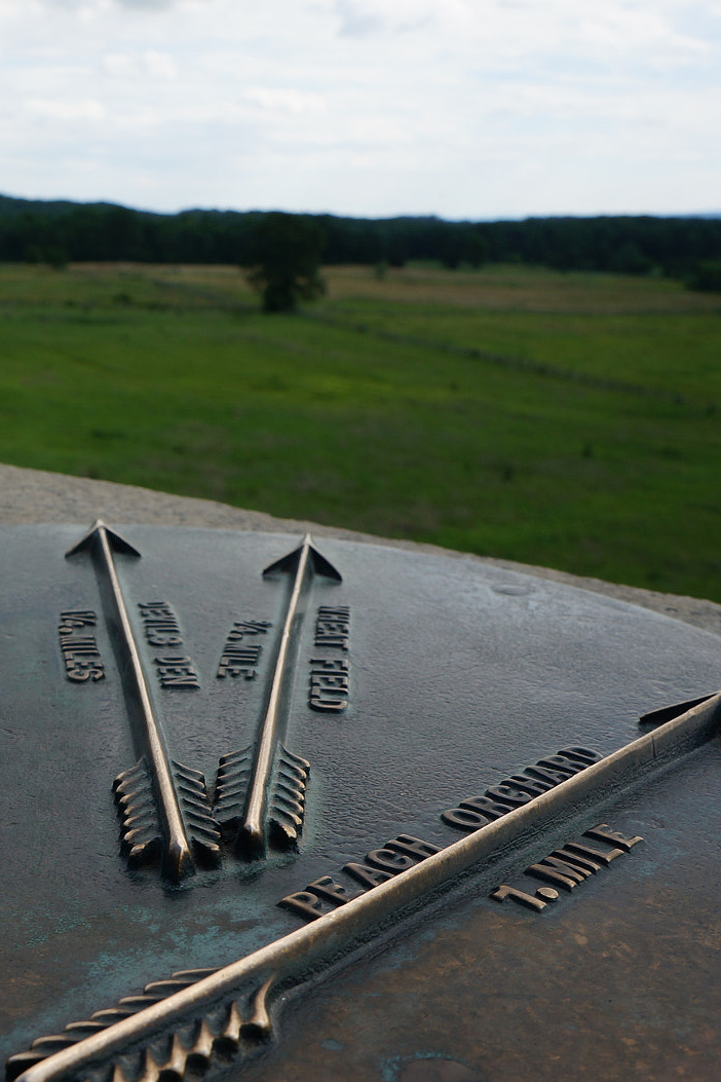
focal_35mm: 41
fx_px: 1232
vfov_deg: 47.4
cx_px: 10
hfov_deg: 30.5
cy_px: 540
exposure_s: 1/80
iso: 100
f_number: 11
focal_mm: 18
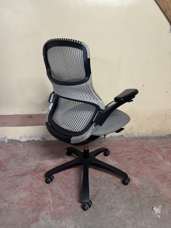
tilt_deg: -21.9
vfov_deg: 71.6
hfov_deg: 56.8
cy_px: 114
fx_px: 158
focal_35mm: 24
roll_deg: -0.9
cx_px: 86
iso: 400
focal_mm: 6.86
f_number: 1.78
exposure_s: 1/60
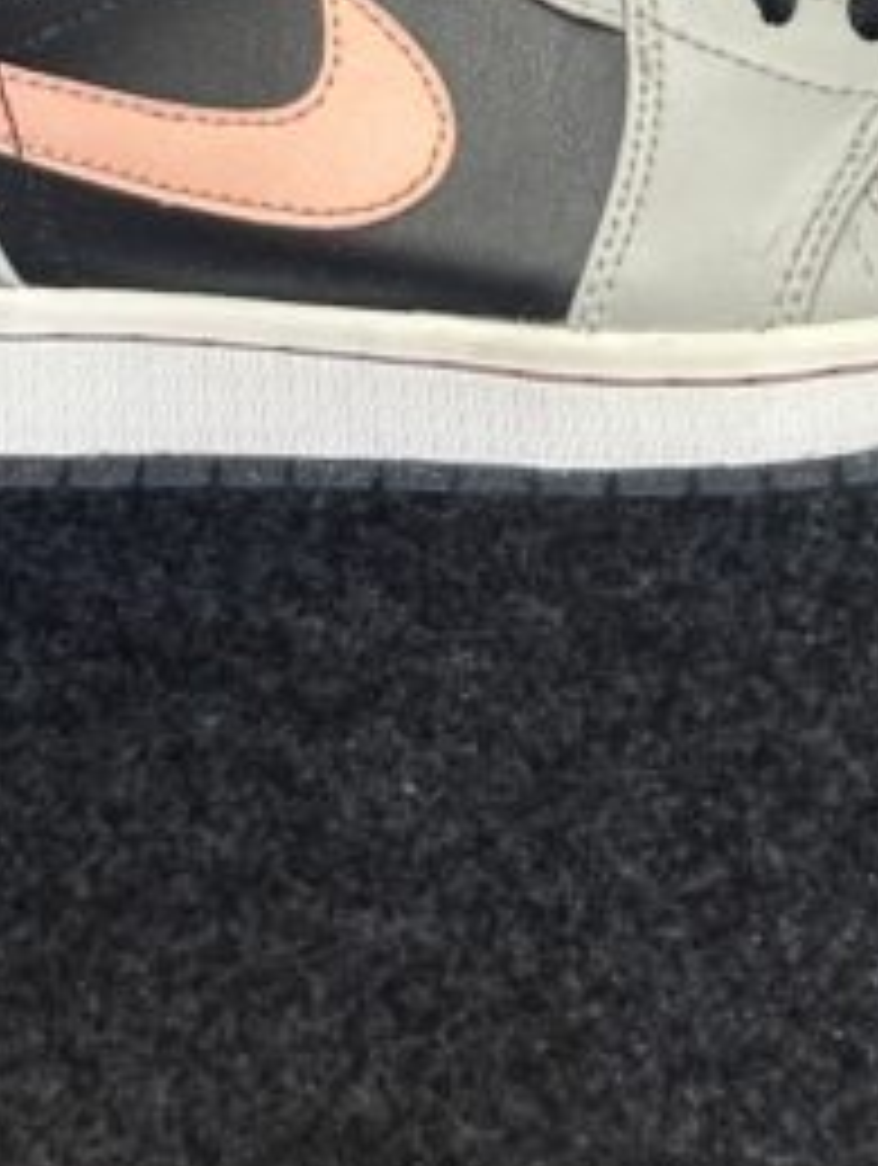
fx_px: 4993
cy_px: -497
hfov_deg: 10.0
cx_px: 531
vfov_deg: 12.7
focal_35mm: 148
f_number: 1.78
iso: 200
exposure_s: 1/33
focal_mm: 6.86
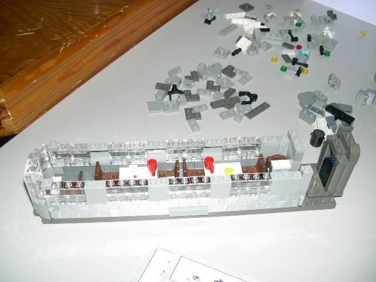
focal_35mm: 38
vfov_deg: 37.7
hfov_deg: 49.0
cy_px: 141
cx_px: 188
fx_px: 413
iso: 100
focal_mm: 8
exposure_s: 1/60
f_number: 2.8
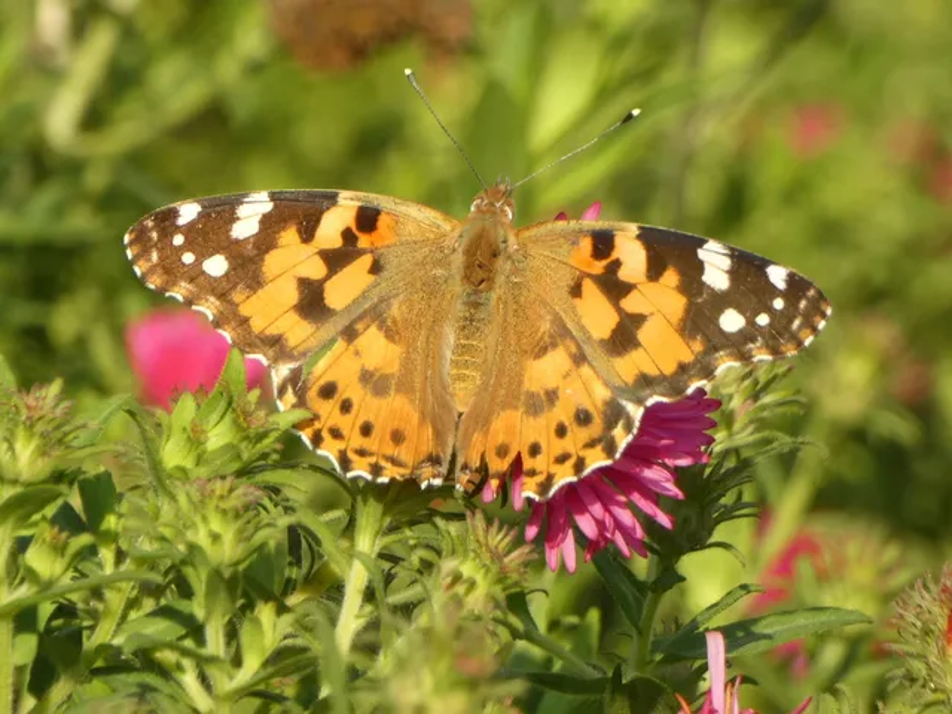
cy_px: 357
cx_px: 476
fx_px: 13751
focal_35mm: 500
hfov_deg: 4.0
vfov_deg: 3.0
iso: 80
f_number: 5.6
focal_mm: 89.5
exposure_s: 1/100
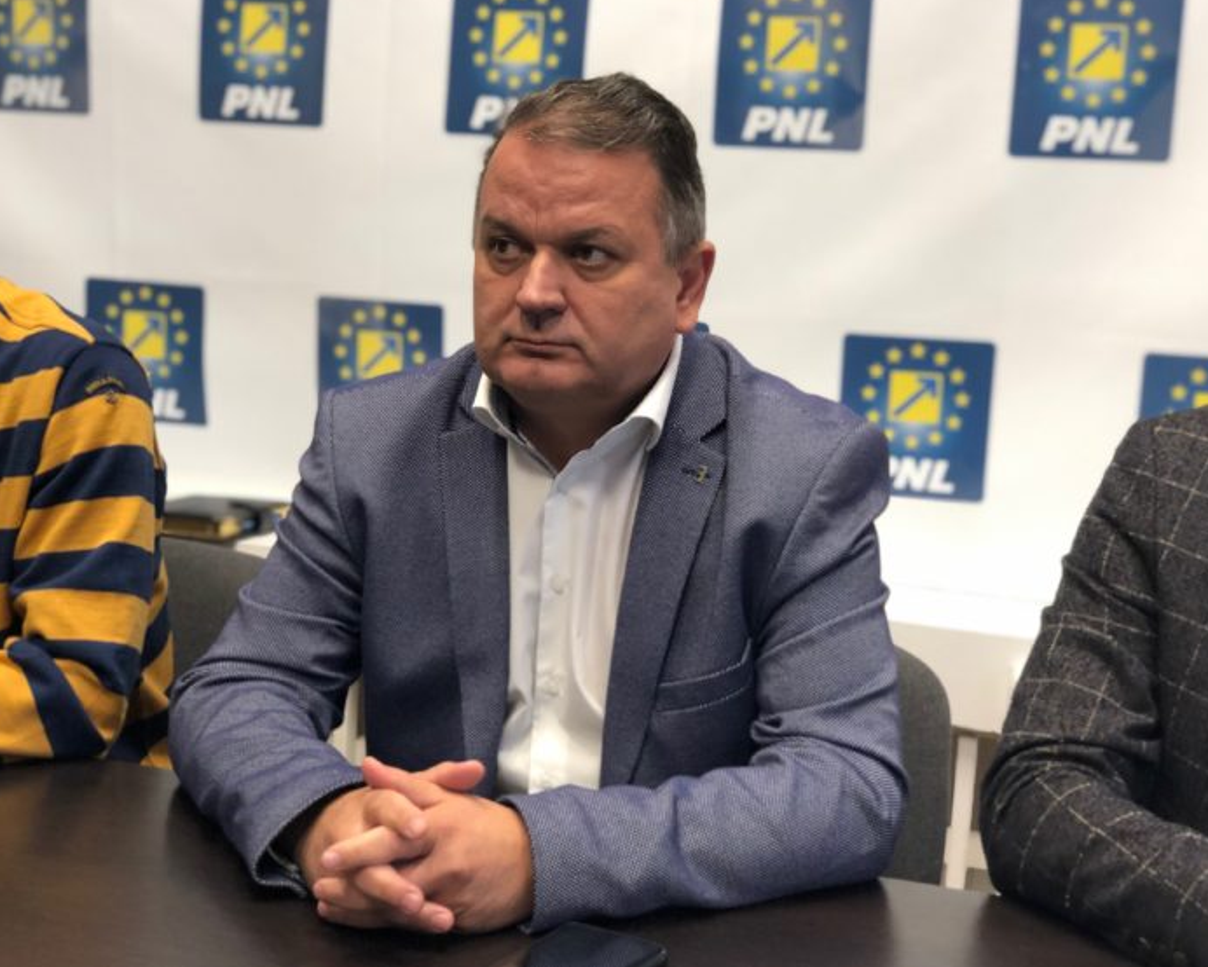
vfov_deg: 27.6
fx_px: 1967
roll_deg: -3.3
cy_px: 479
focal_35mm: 55
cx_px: 571
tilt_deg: -10.3
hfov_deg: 34.1
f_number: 2.4
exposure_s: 1/50
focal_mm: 6
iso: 125
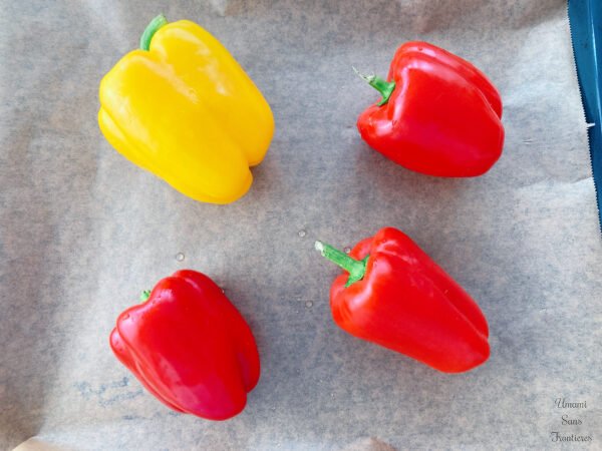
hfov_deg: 63.4
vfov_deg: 49.7
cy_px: 226
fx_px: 487
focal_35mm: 28
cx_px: 301
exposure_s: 1/100
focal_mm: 3.99
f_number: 1.8
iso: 64
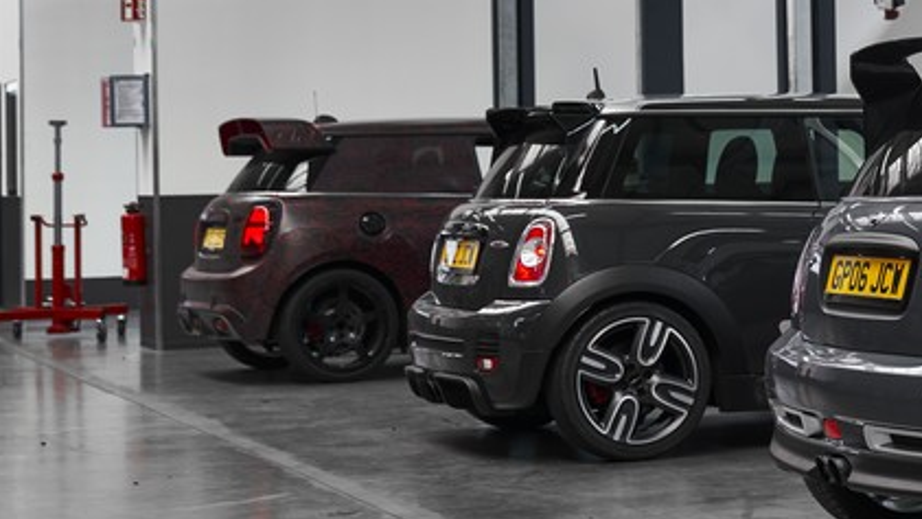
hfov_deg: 19.8
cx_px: 1069
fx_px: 2494
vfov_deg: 11.8
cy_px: 65
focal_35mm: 102
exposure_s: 1/100
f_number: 2.8
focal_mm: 40
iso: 200
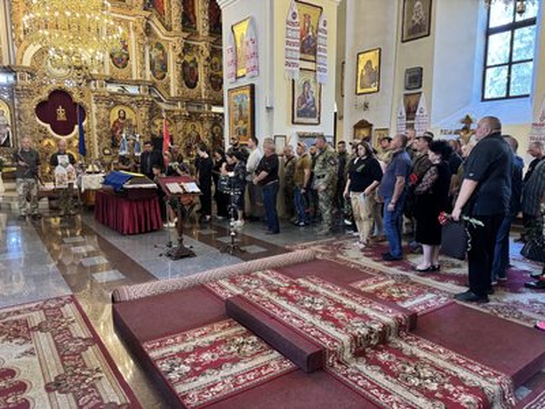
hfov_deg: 71.6
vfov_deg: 56.8
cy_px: 204
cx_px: 272
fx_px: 378
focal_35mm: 24
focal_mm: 6.76
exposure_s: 1/50
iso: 500
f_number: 1.78
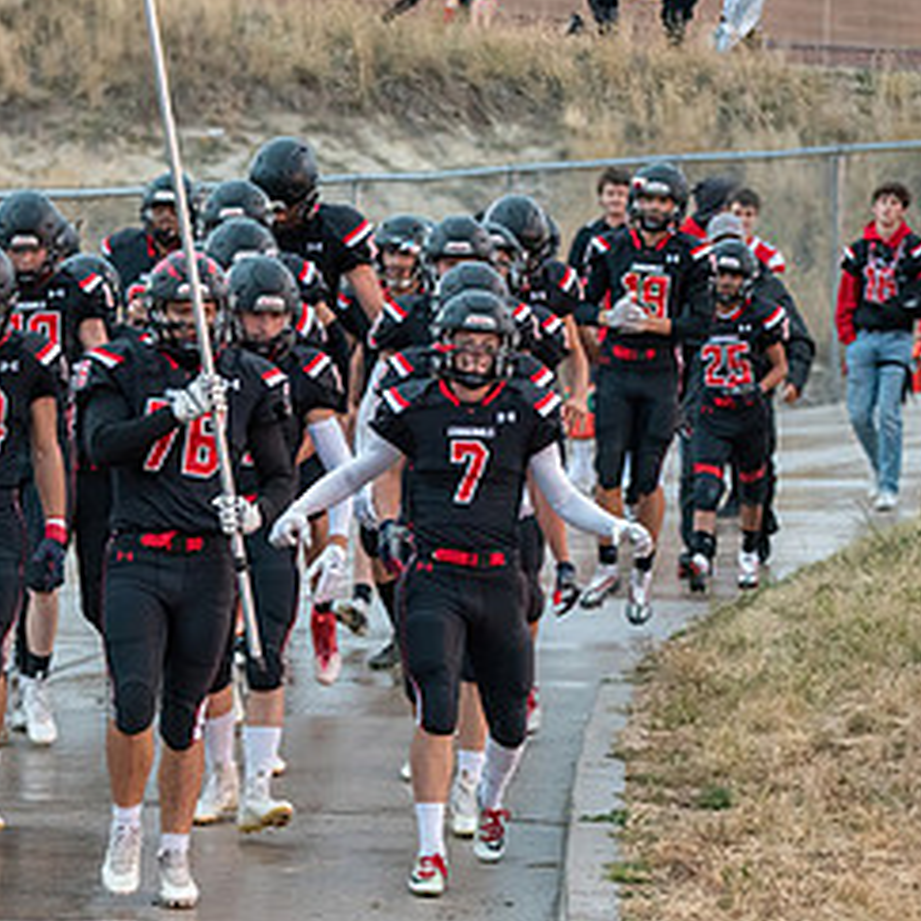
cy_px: 445
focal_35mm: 213
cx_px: 178
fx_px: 6412
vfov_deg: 8.2
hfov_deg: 8.2
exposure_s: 1/125
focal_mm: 105
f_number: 2.8
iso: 5000
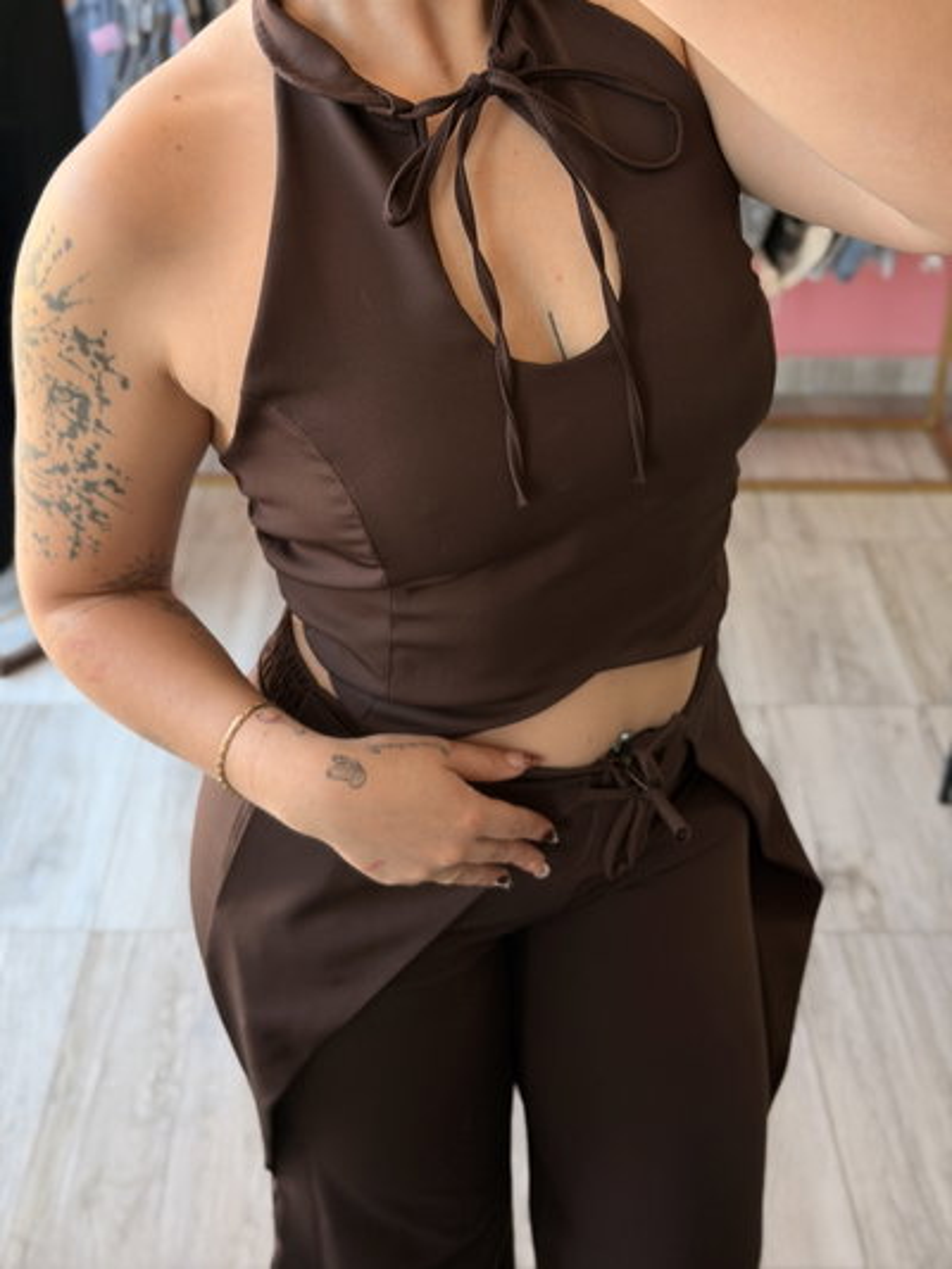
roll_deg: -0.7
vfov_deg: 39.6
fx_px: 1759
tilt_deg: -33.1
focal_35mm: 48
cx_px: 476
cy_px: 634
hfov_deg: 30.3
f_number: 1.78
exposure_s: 1/69
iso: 100
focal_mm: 6.76
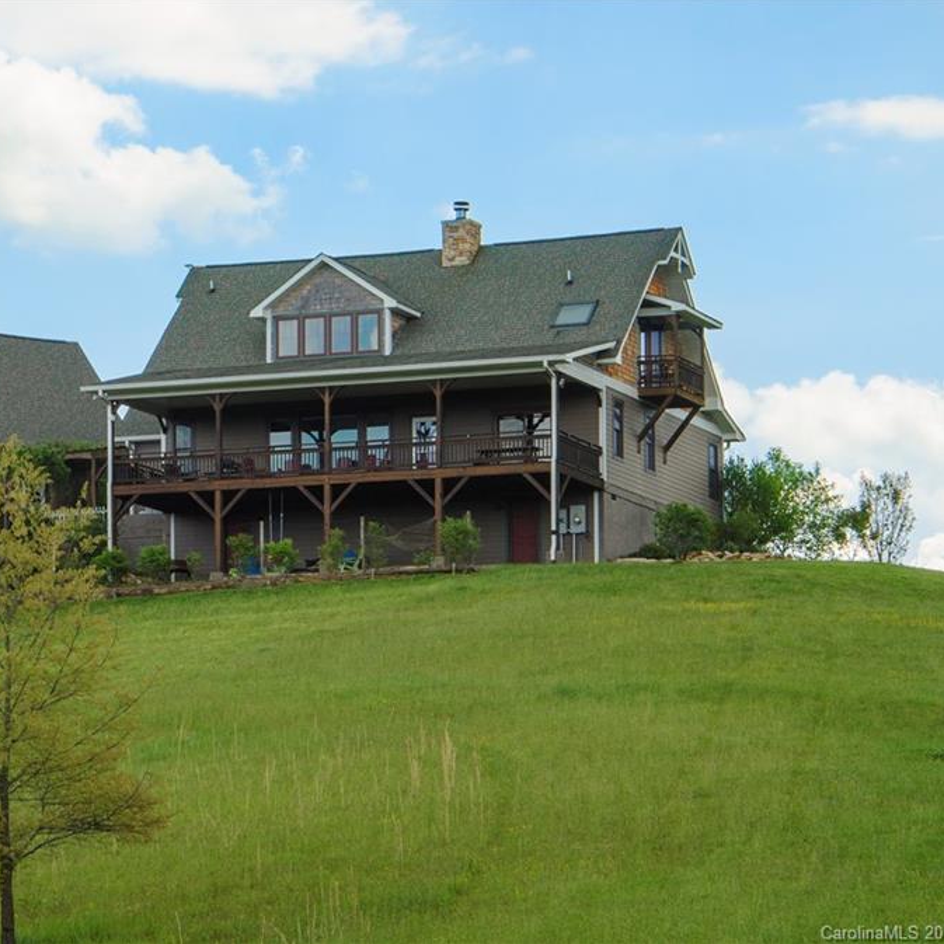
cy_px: 471
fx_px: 3702
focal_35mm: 120
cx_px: 254
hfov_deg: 14.5
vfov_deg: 14.5
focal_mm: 62
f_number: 11
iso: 100
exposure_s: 1/100
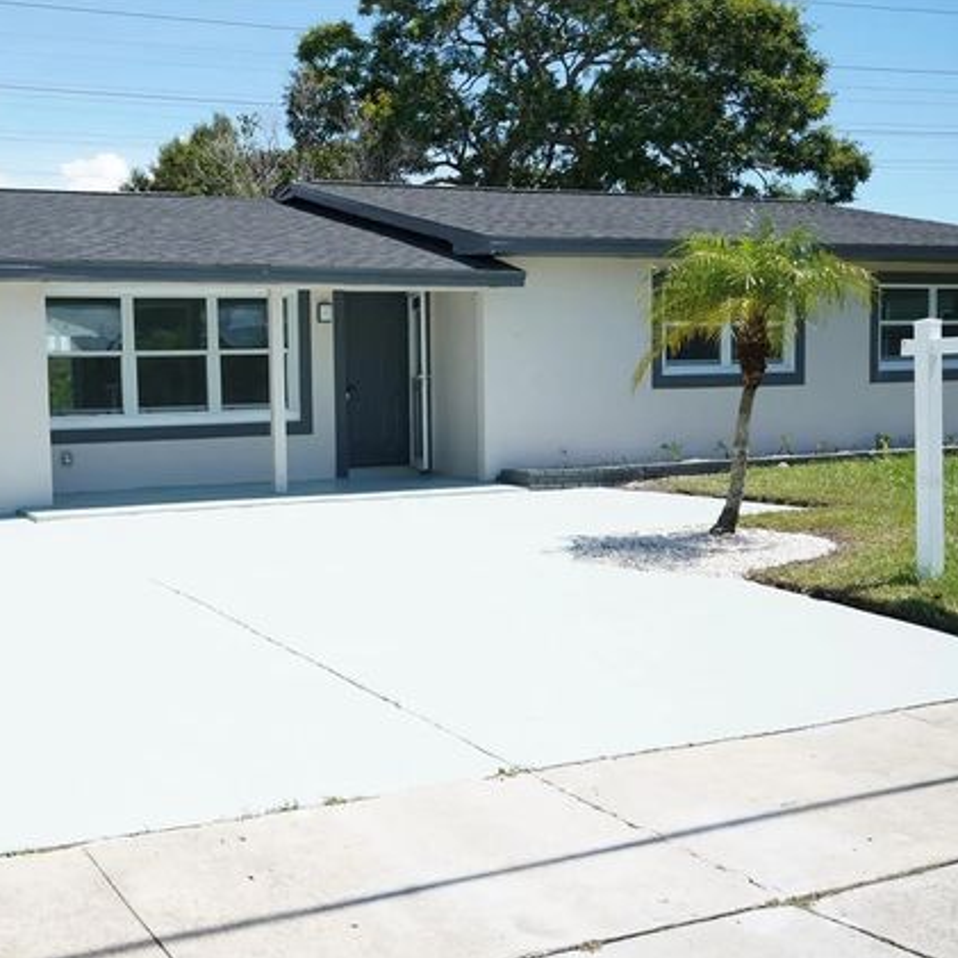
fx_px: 1252
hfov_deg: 41.0
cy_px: 480
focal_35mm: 40
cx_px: 271
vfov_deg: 41.9
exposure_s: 1/250
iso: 125
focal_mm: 31
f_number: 8
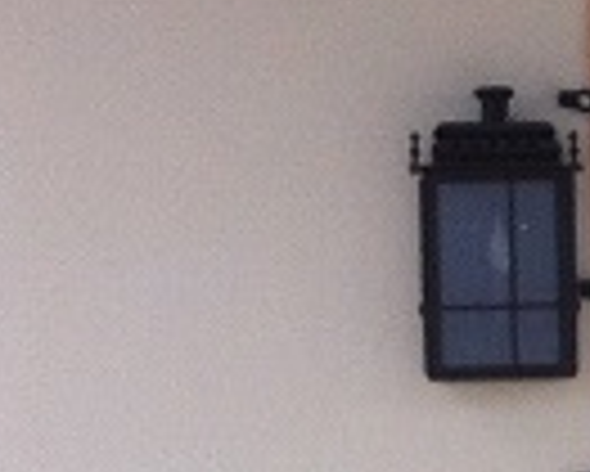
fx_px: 4491
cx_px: 1624
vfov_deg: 6.0
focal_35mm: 257
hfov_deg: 6.9
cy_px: 557
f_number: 2.8
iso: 80
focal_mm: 3.85
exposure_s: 1/887
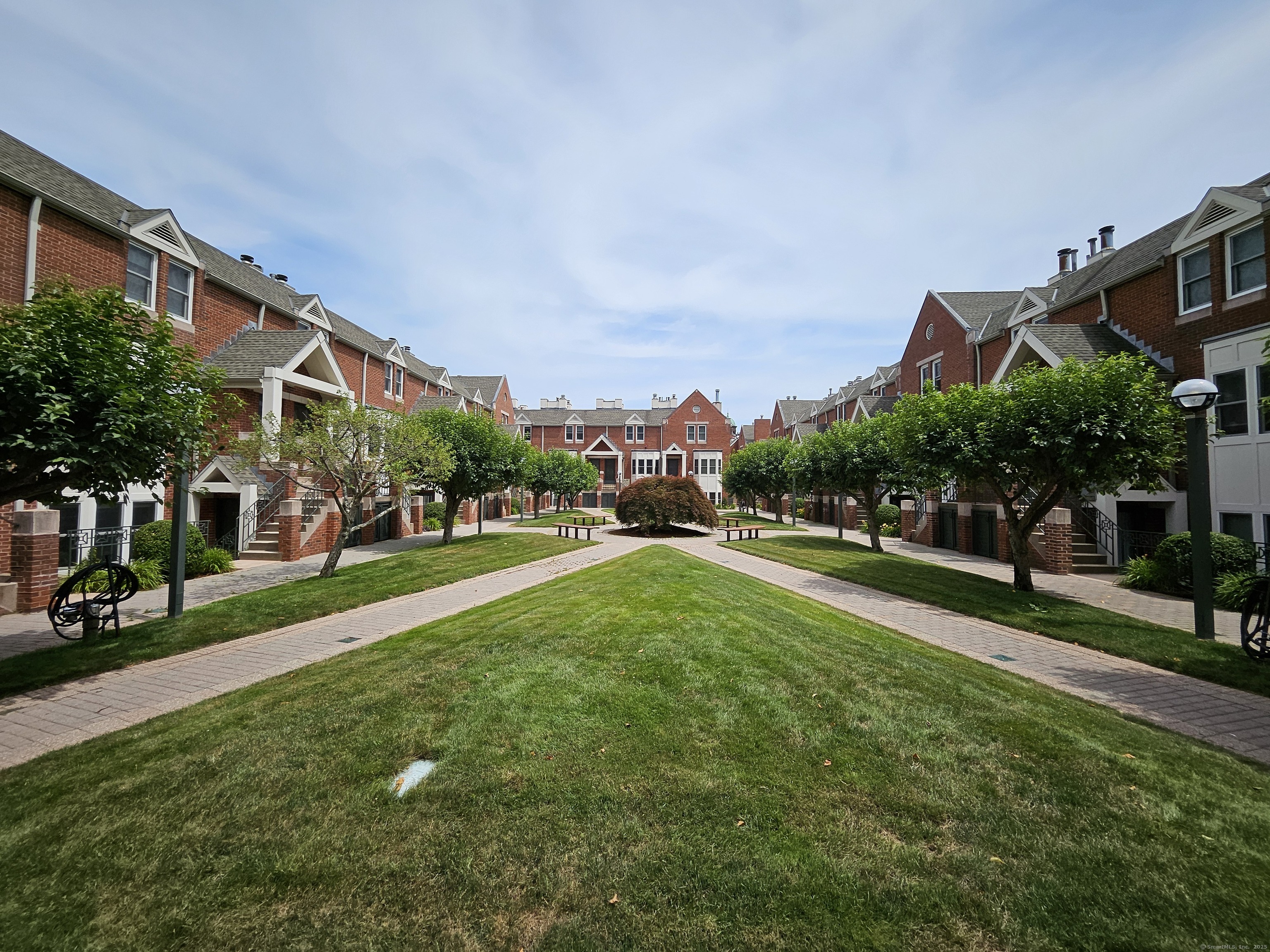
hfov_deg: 106.2
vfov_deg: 89.9
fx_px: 477
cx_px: 635
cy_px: 476
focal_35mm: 13
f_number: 2.2
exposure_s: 1/1913
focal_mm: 1.74
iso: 32
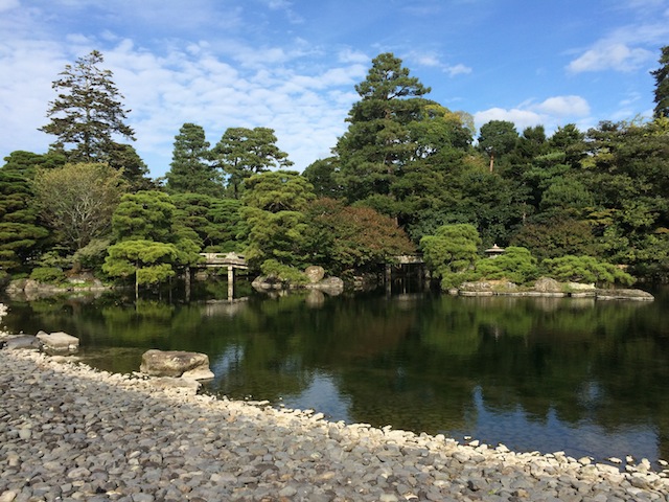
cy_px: 251
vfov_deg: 48.2
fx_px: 560
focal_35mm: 29
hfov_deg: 61.7
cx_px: 334
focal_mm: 4.15
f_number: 2.2
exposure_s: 1/1709
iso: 32
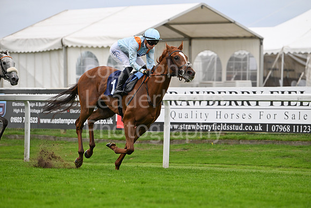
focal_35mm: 185
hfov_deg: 11.1
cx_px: 156
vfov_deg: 7.4
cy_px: 104
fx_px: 1598
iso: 1000
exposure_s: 1/2000
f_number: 4
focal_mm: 185
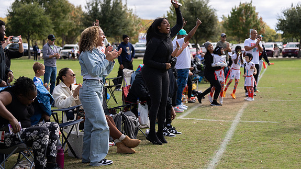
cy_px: 70
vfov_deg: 16.3
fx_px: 590
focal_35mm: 74
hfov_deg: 28.6
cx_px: 151
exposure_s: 1/1600
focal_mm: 70
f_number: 2.8
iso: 100
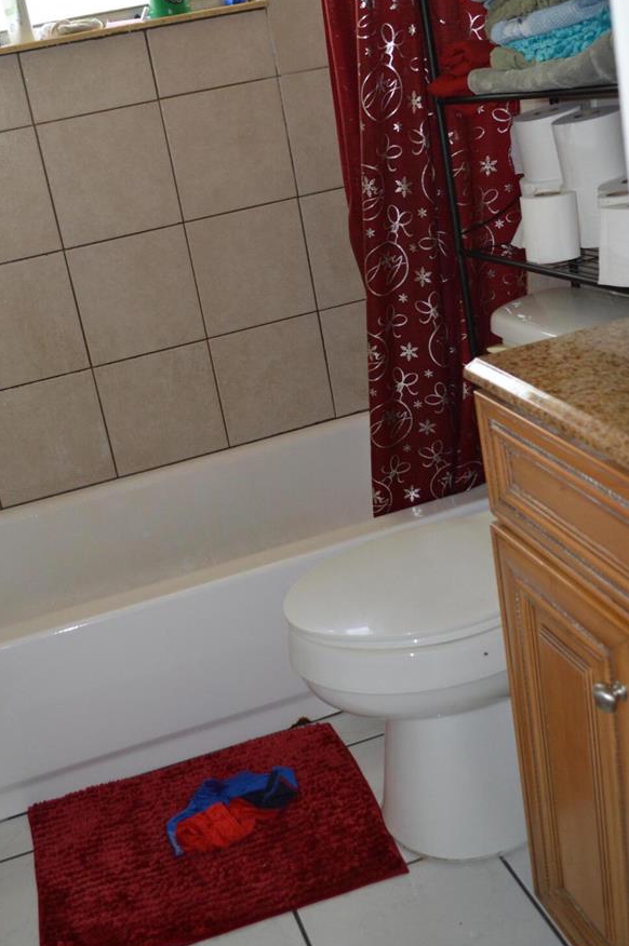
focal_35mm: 37
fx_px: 972
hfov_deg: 35.7
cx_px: 245
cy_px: 377
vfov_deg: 51.6
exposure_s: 1/60
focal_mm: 18
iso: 560
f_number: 3.5
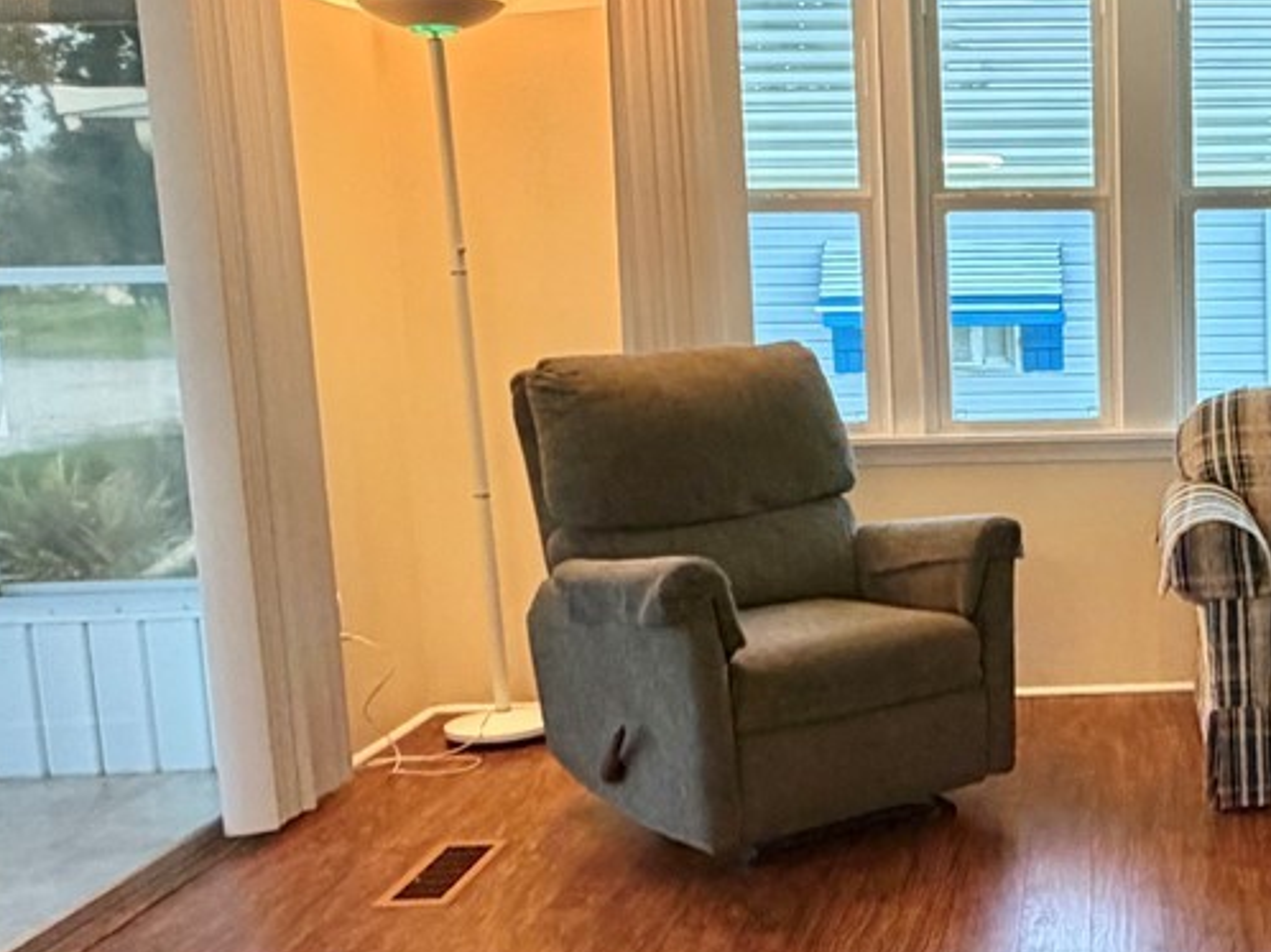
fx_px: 1651
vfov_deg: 32.1
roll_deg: +1.1
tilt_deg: -8.4
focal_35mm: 45
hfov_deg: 38.0
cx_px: 1238
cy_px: 521
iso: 320
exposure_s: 1/60
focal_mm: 2.22
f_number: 2.2
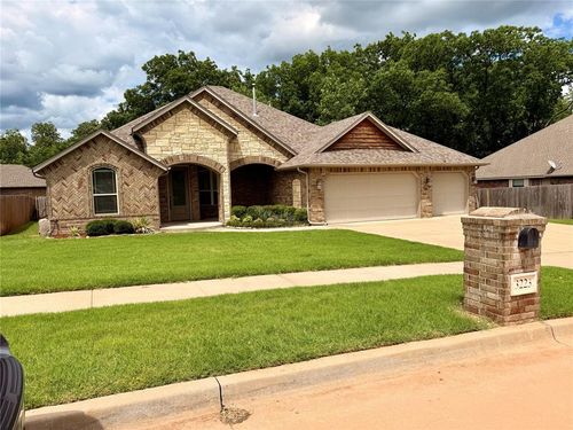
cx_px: 286
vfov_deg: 56.8
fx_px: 397
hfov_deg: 71.6
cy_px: 215
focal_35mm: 24
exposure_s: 1/6173
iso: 80
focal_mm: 6.76
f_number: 1.78
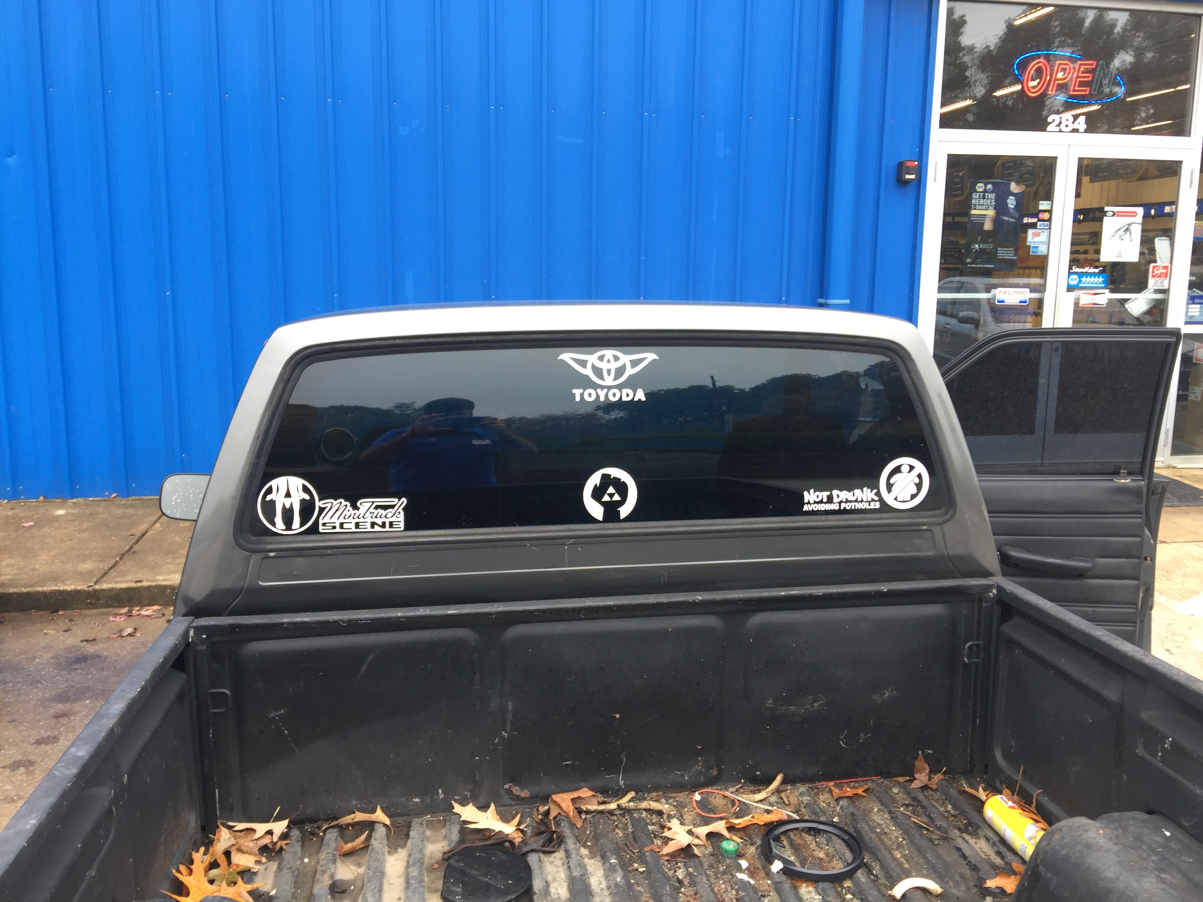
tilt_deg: -10.2
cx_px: 602
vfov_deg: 48.2
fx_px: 1008
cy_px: 451
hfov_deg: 61.7
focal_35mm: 29
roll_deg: -2.1
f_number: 2.2
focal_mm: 4.15
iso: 32
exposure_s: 1/60
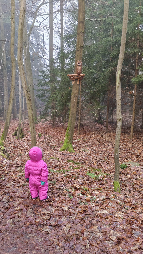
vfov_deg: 66.1
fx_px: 196
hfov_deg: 40.2
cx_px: 72
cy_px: 128
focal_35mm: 29
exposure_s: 1/100
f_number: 1.59
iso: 125
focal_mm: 4.94
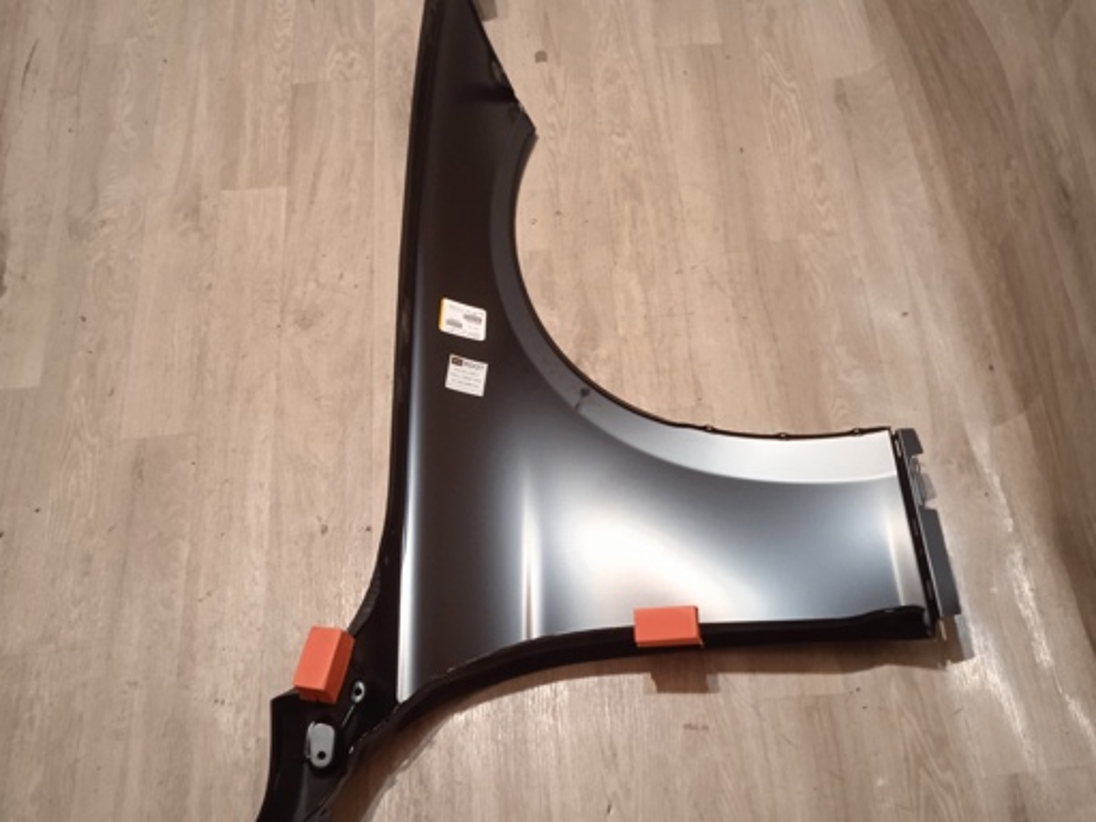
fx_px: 1108
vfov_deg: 40.7
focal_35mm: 35
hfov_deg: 52.6
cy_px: 411
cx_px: 537
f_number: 2.2
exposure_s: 1/16.7
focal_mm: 3.43
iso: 850
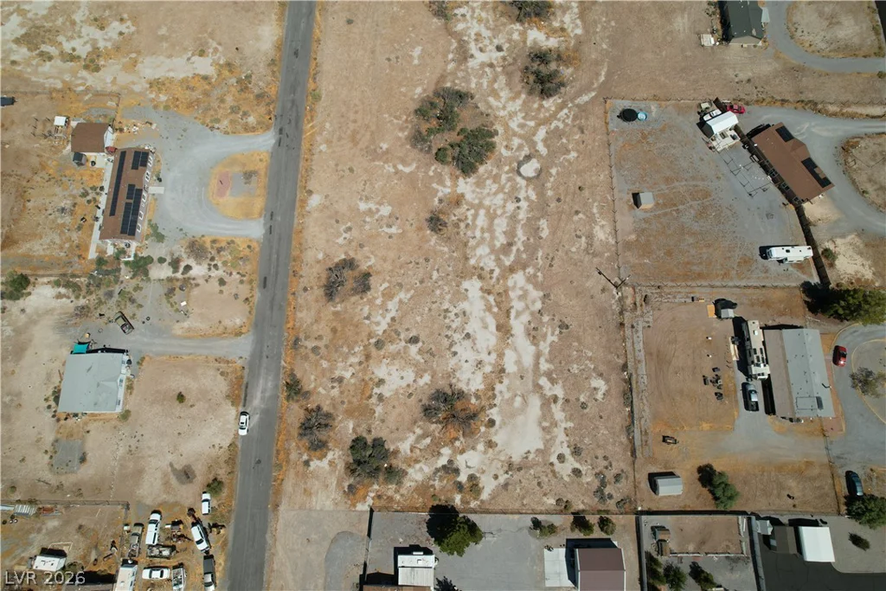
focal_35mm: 22
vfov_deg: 57.2
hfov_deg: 78.6
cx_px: 443
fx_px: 541
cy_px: 296
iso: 100
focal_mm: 8.38
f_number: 2.8
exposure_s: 1/240
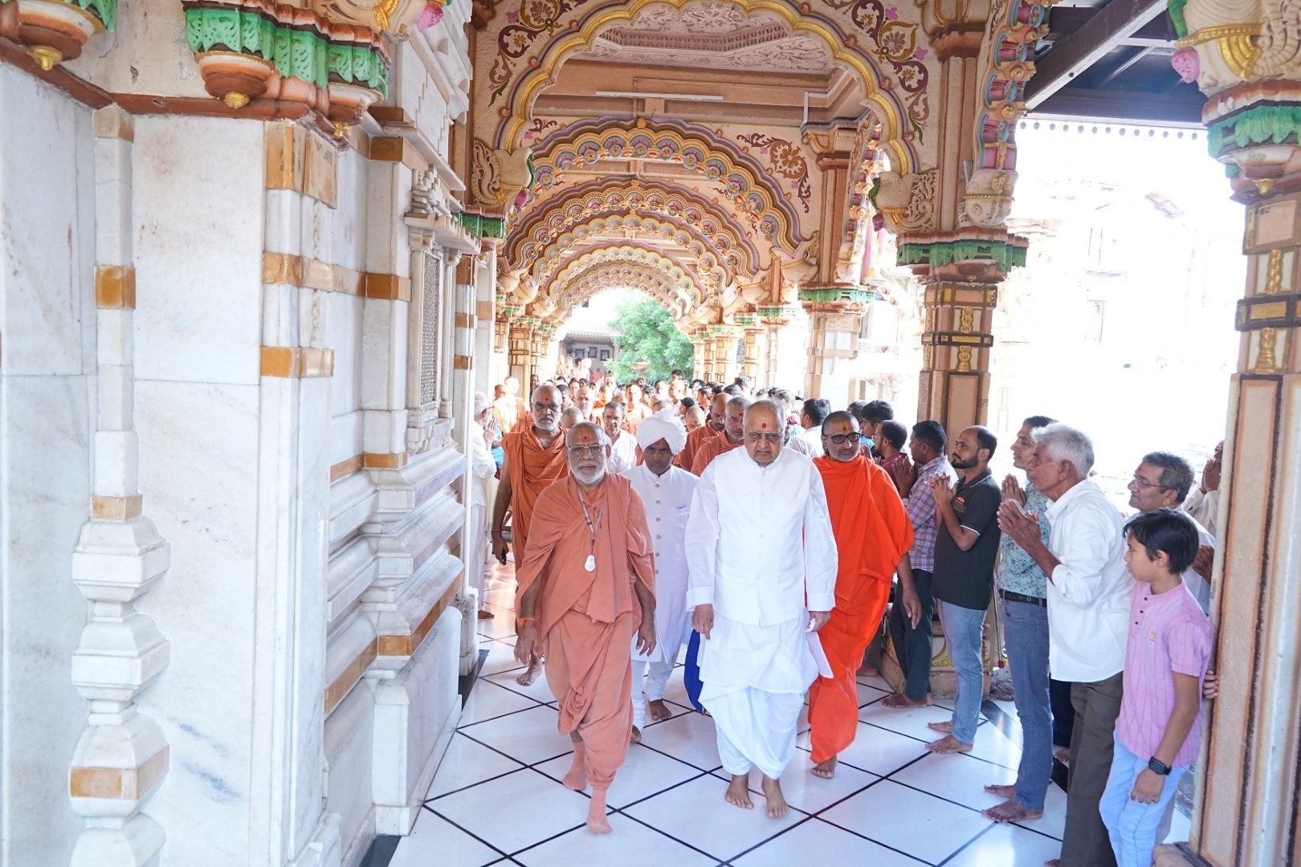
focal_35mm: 27
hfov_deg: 67.4
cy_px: 434
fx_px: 976
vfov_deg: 47.9
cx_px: 650
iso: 1000
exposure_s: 1/100
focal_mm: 27
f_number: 5.6
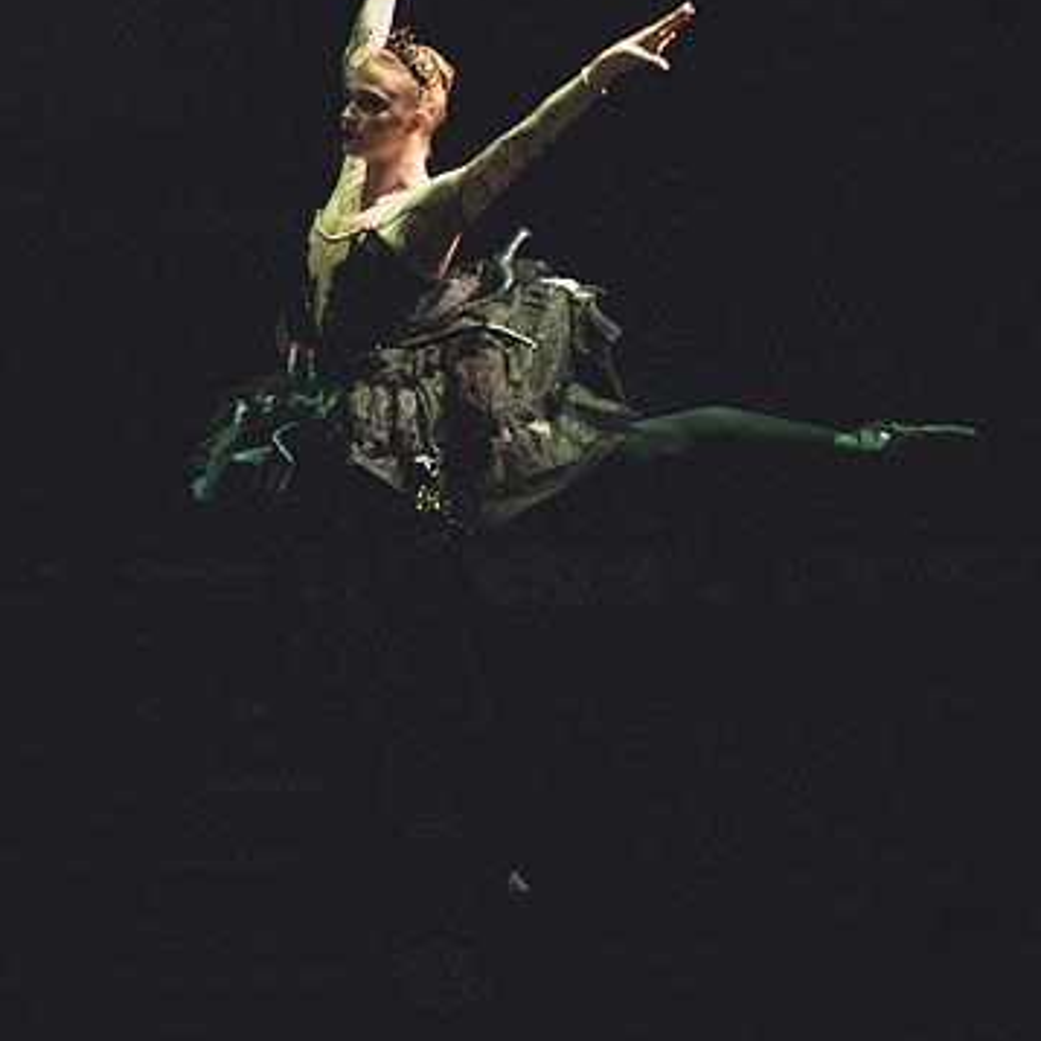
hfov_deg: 3.6
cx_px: 420
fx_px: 16365
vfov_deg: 3.6
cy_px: 533
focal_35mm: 481
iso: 12800
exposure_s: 1/250
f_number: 2.8
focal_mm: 195
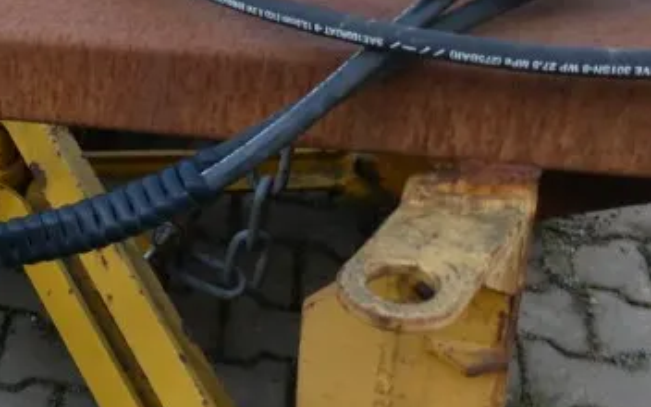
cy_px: 126
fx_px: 1313
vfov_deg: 17.6
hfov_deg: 23.8
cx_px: -242
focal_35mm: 74
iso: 80
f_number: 3.3
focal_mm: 4.3
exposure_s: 1/160
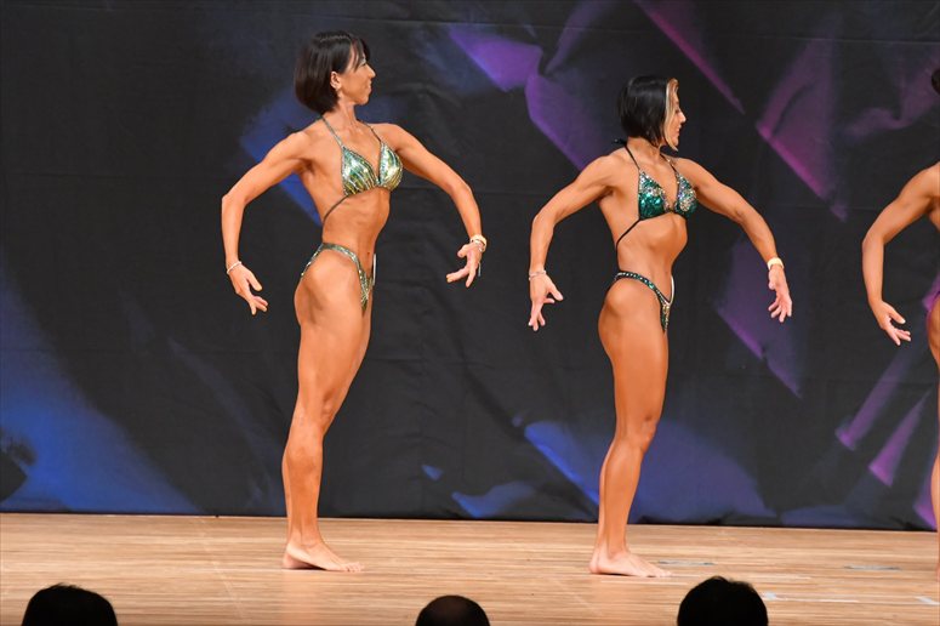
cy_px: 313
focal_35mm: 285
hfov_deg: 7.2
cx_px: 470
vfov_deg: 4.8
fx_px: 7438
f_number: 5.6
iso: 6400
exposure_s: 1/400
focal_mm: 190
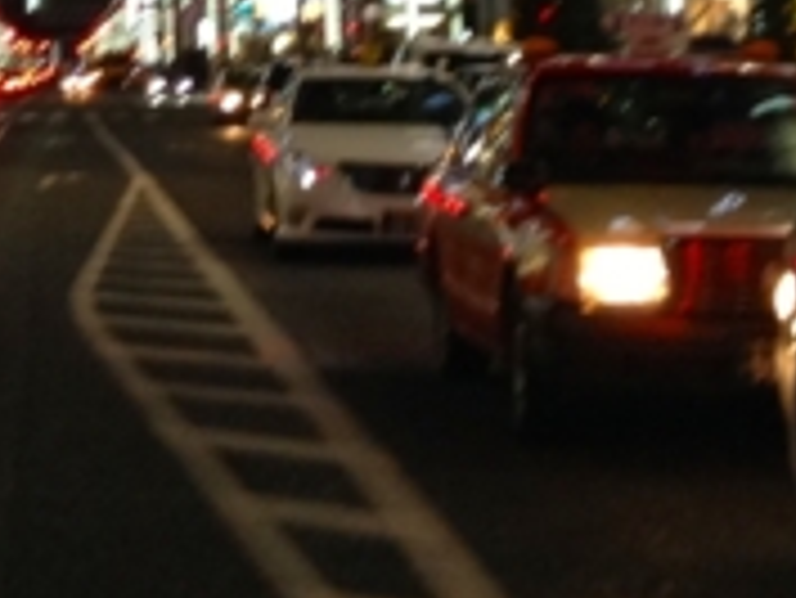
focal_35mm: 149
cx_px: -63
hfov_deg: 13.0
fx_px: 3429
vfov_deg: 9.5
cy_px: -499
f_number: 2.4
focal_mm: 4.12
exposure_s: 1/20
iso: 100
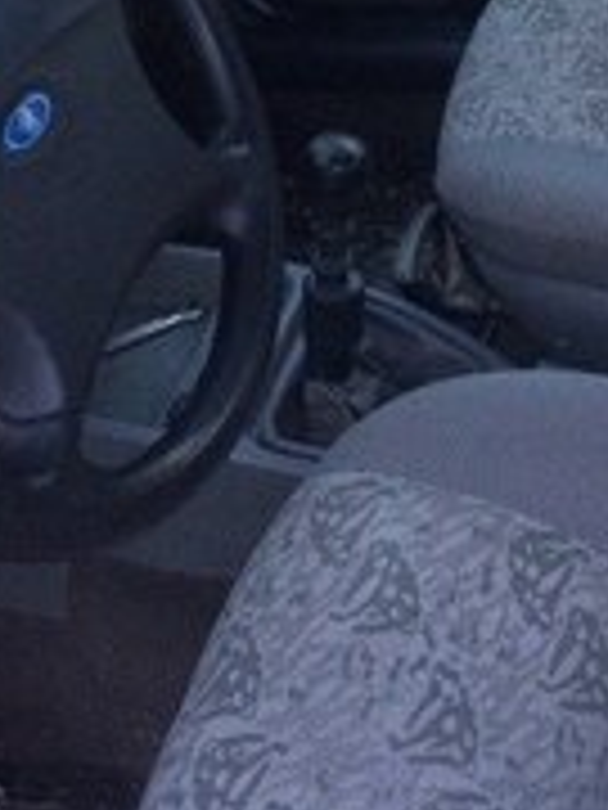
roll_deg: +7.2
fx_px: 1874
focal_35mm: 80
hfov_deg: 18.2
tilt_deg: -30.3
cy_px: -117
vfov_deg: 22.8
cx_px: 518
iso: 250
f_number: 2.2
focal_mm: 4.15
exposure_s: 1/33
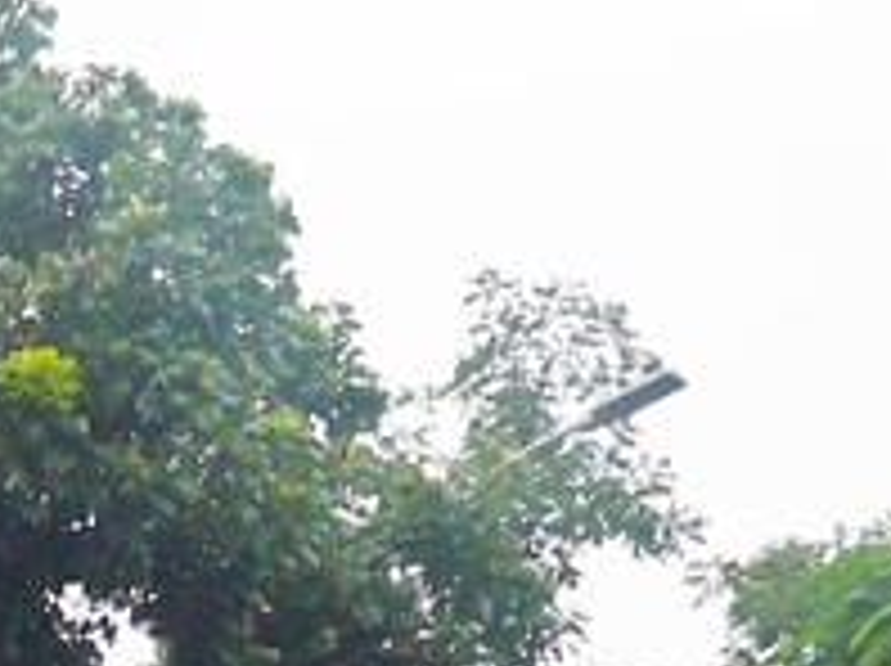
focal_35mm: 170
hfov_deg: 10.8
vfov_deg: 8.6
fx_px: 4370
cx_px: -770
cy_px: 909
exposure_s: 1/200
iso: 160
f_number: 5
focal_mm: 14
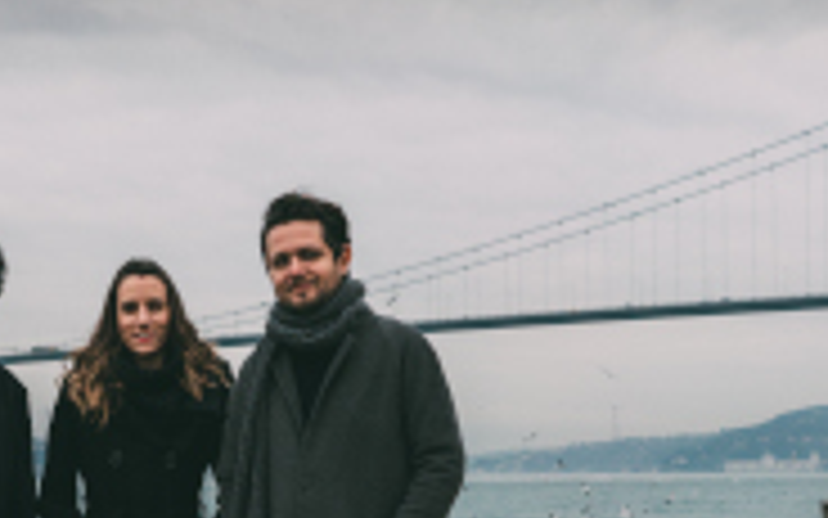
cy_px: 471
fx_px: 1399
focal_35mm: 62
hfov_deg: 31.4
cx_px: 81
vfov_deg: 20.5
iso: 100
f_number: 4
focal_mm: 28
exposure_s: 1/100
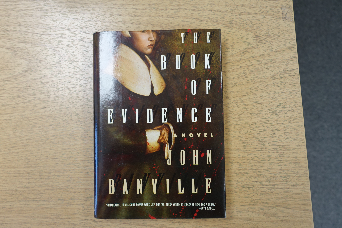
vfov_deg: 53.1
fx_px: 228
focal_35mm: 24
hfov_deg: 73.7
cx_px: 171
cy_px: 114
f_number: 2.5
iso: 125
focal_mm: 8.8
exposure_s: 1/30
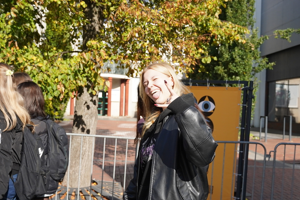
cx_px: 155
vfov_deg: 27.5
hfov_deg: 40.3
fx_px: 408
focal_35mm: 49
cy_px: 104
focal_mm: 31
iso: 500
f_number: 4.5
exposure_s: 1/2000
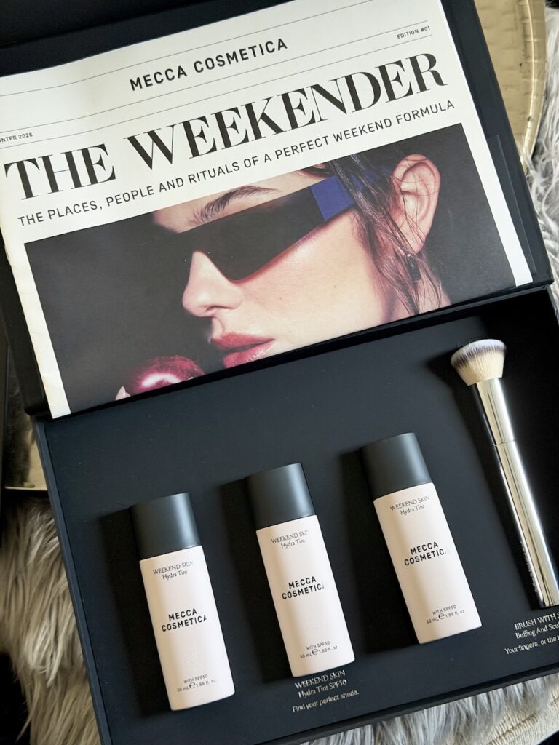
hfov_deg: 30.3
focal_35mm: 48
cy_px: 372
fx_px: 1034
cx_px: 280
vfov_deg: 39.7
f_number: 1.78
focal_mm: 6.76
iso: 500
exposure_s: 1/36
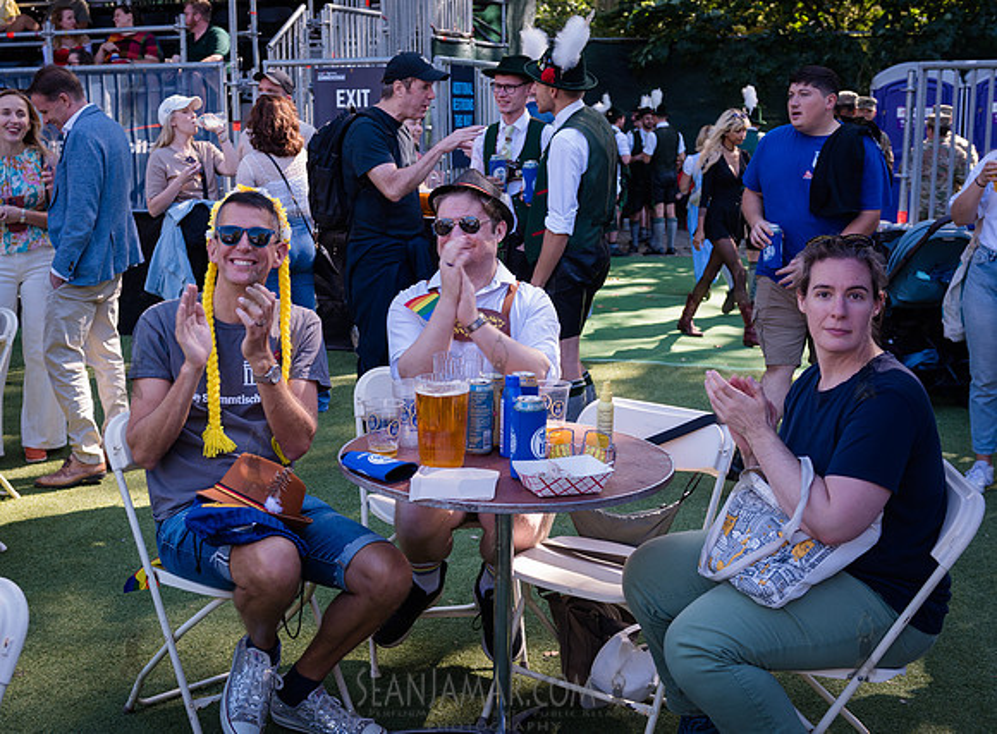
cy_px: 330
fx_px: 1277
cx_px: 426
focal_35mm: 45
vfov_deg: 32.1
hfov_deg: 42.6
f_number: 4
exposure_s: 1/200
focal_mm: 38
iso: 250
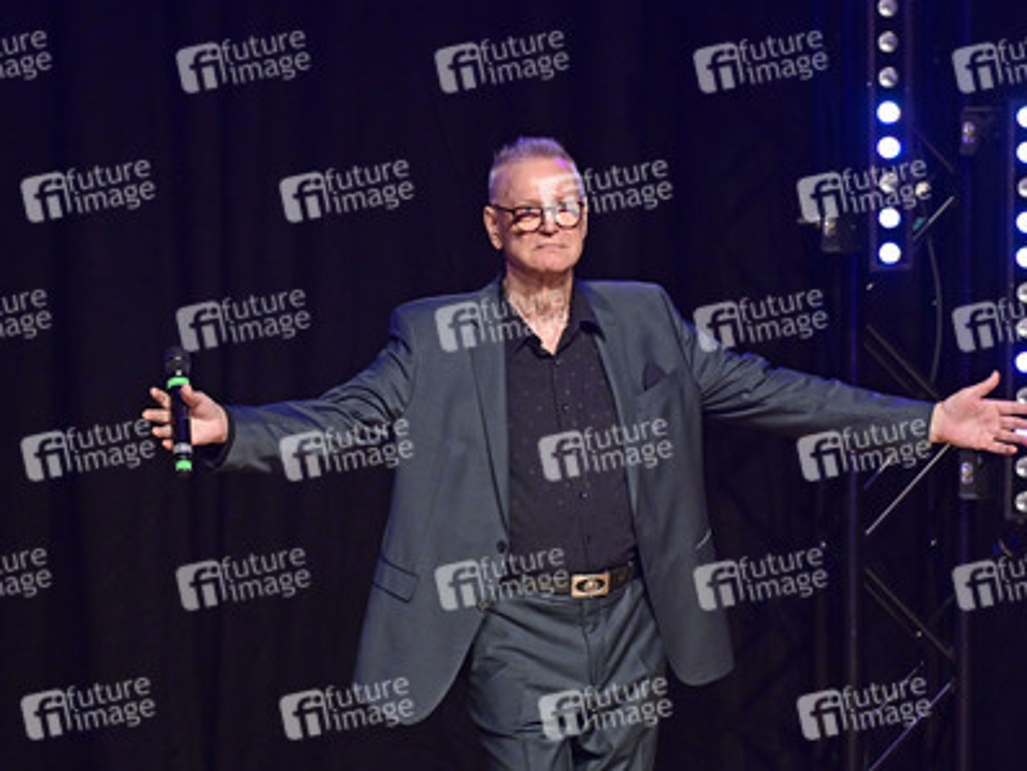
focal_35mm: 191
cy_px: 386
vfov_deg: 7.8
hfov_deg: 10.4
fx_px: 5668
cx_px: 537
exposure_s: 1/320
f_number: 3.5
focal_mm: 175
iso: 3200
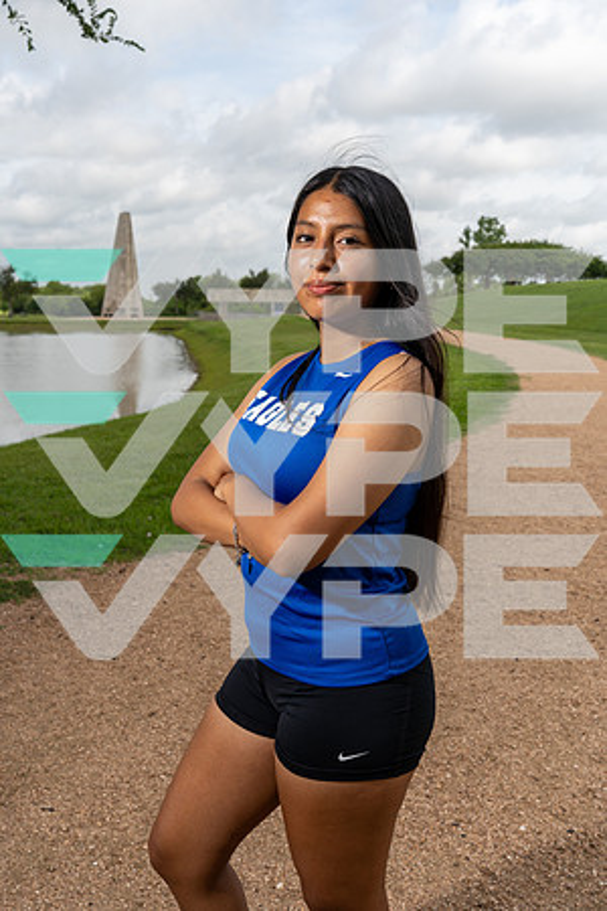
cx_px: 304
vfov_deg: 50.7
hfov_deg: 35.1
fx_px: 961
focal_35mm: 38
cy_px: 456
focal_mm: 38
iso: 100
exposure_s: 1/250
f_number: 8
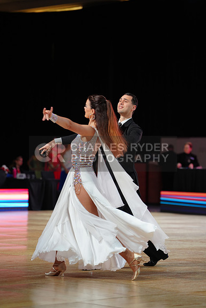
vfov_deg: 15.9
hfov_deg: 10.6
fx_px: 1107
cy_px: 154
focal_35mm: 129
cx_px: 103
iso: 640
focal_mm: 128
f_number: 2.8
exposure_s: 1/400
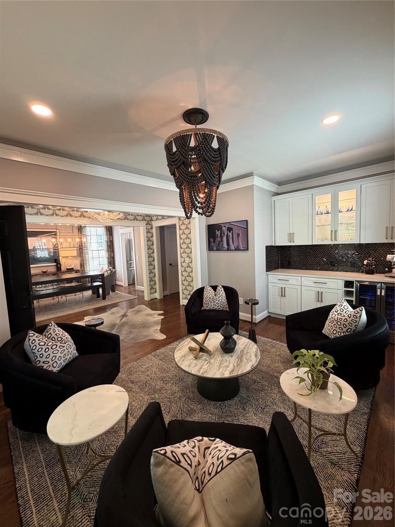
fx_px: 213
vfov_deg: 102.1
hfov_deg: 85.7
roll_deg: +3.0
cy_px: 264
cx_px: 198
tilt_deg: -4.4
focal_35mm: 14
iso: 200
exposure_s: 1/60
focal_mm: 2.22
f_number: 2.2
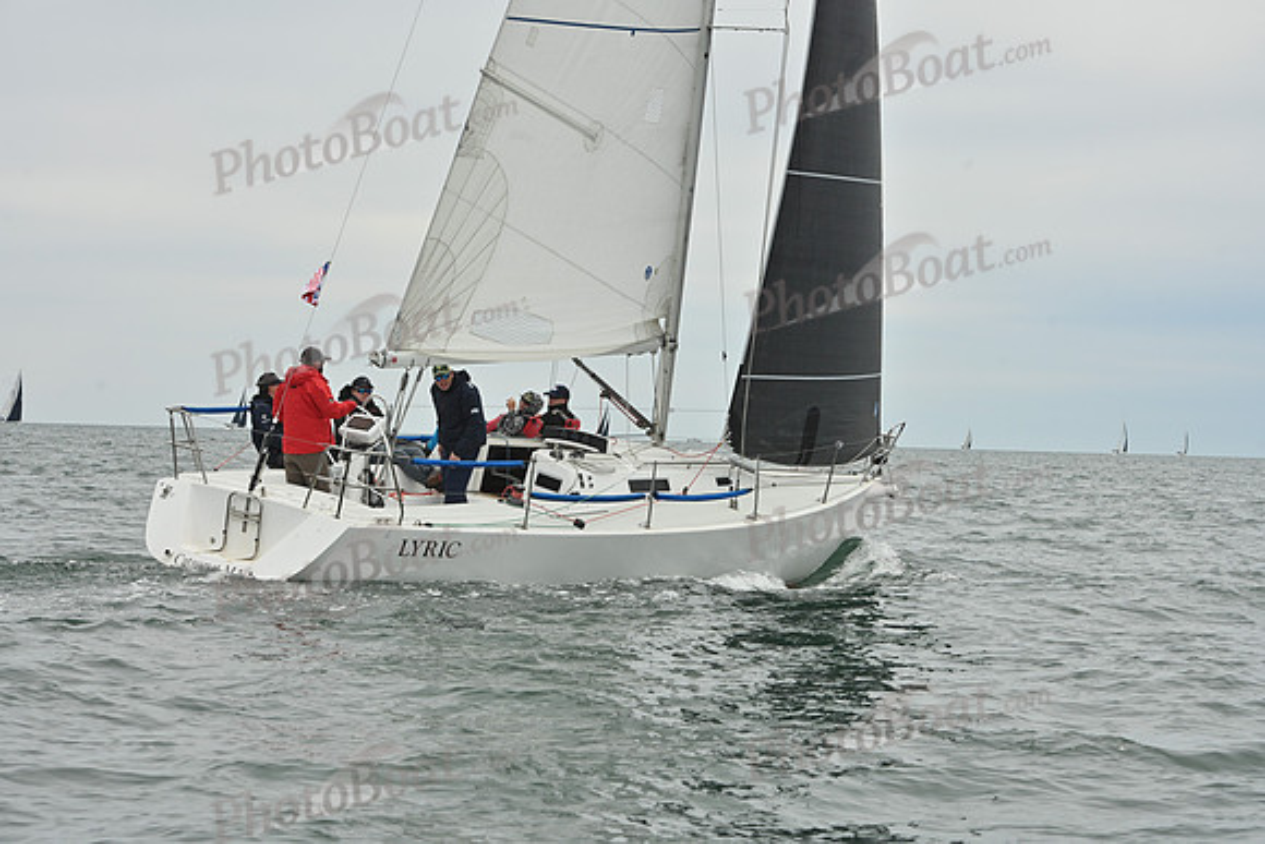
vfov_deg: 14.0
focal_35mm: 98
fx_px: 3444
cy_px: 422
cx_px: 632
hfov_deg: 20.8
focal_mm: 98
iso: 320
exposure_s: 1/1250
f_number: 11
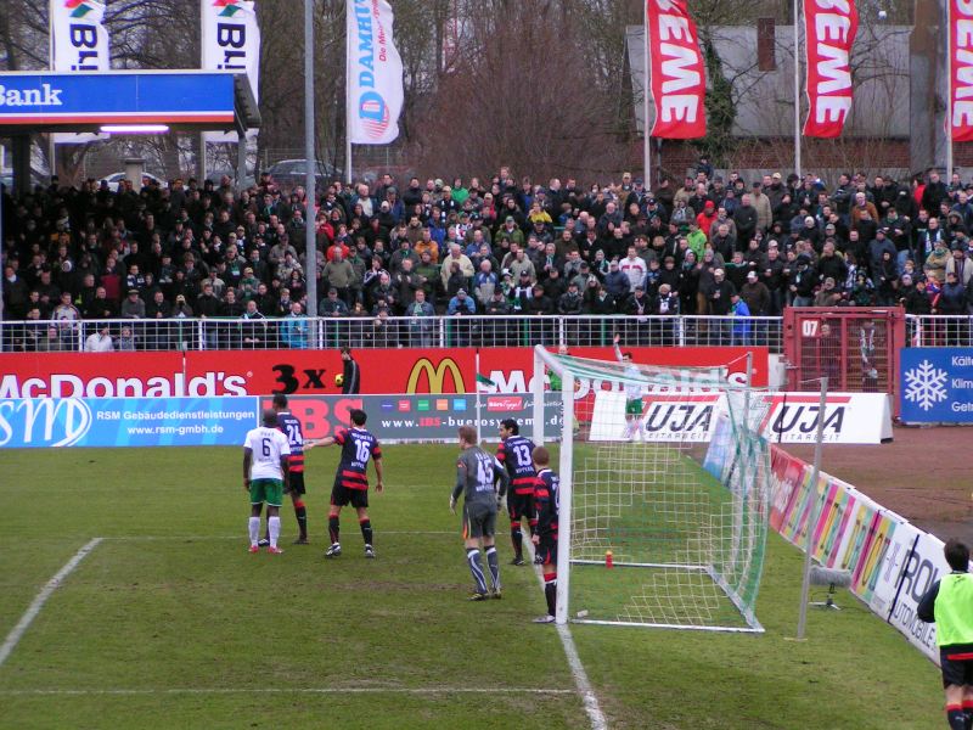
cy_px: 365
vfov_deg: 9.9
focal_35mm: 150
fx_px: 4216
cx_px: 486
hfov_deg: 13.2
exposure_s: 1/80
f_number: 3.5
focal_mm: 22.9
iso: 200
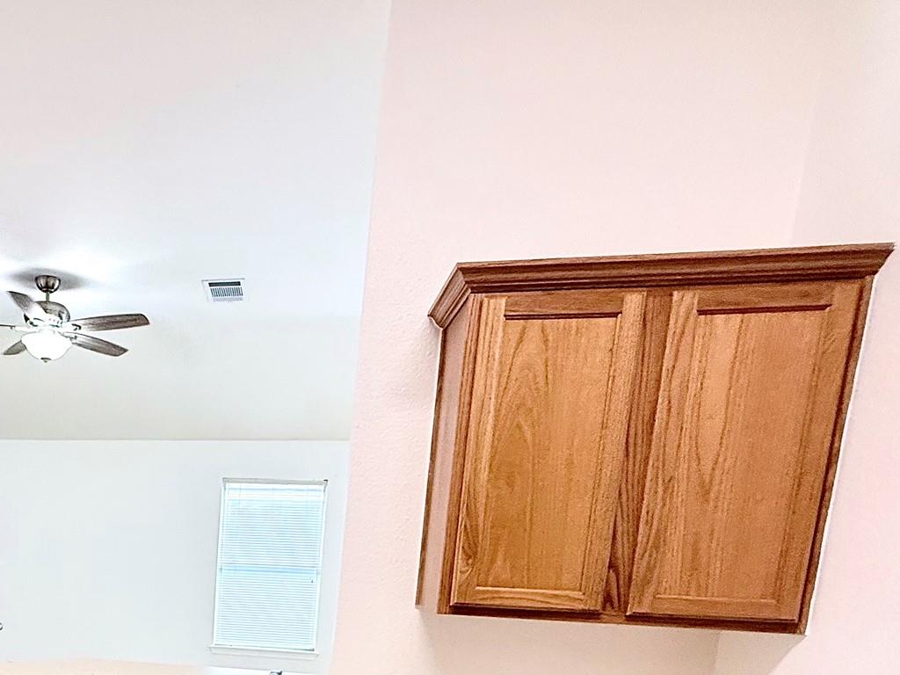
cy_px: 654
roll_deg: -2.5
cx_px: 120
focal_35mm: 28
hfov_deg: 56.3
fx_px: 728
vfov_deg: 43.6
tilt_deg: -7.3
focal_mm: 2.22
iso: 250
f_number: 2.2
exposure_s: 1/120
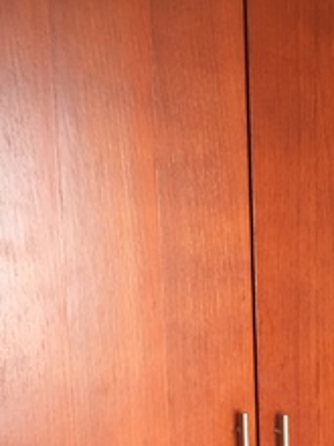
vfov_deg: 24.0
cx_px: 304
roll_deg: +1.3
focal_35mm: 79
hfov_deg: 18.3
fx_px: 1016
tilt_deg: -10.9
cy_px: 410
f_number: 2.2
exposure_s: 1/30
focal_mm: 4.15
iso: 100
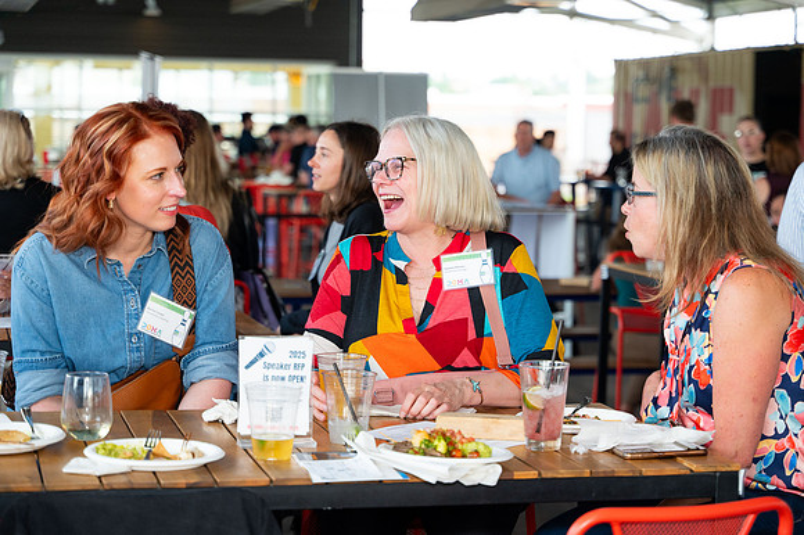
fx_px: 1862
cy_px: 291
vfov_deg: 16.3
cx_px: 418
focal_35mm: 83
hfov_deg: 24.4
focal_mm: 75
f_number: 3.5
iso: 1250
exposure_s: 1/500
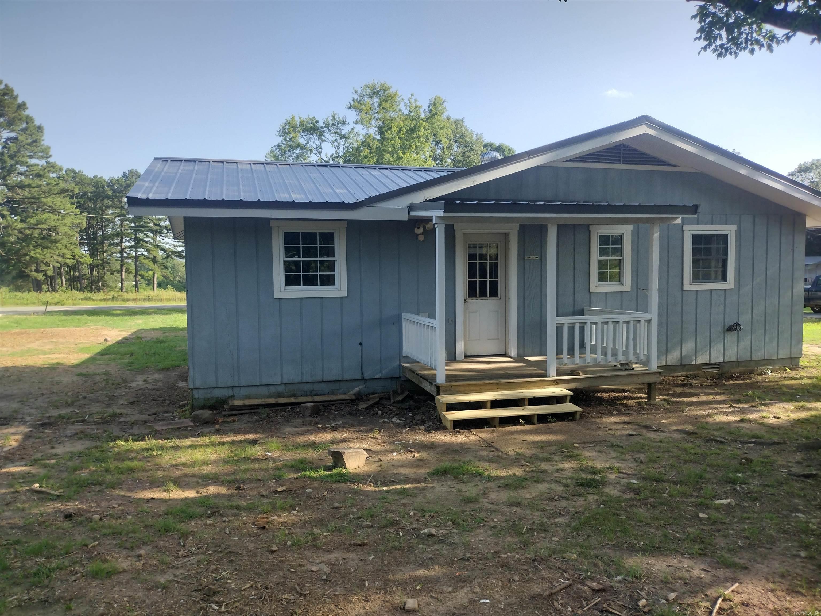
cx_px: 410
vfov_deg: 51.4
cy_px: 308
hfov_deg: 65.3
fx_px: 640
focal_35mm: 27
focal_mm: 4.71
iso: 100
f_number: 1.7
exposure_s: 1/1073
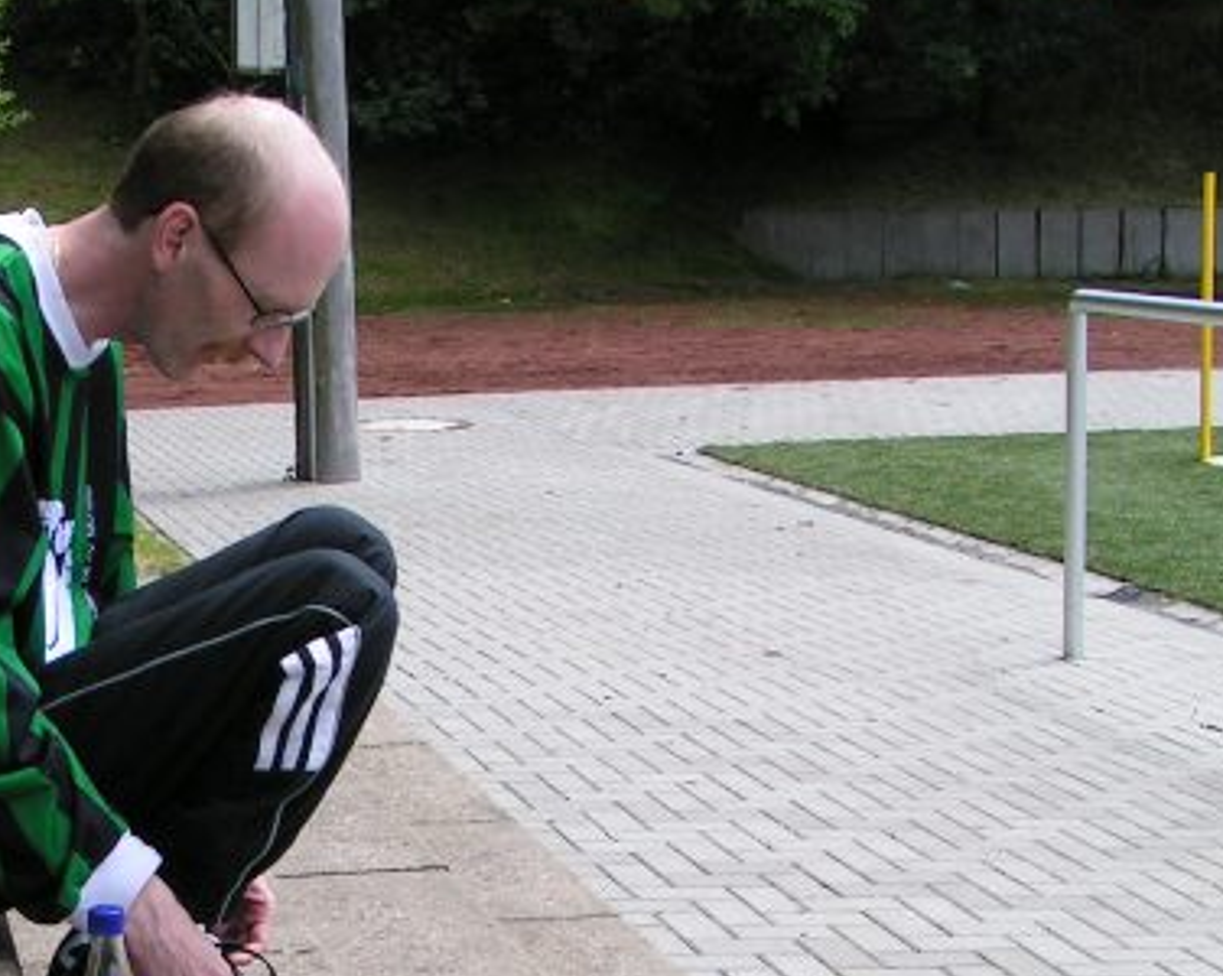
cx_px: 98
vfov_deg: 19.1
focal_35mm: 79
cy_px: 836
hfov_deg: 23.5
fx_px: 2857
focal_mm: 5.8
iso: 50
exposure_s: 1/200
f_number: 5.6
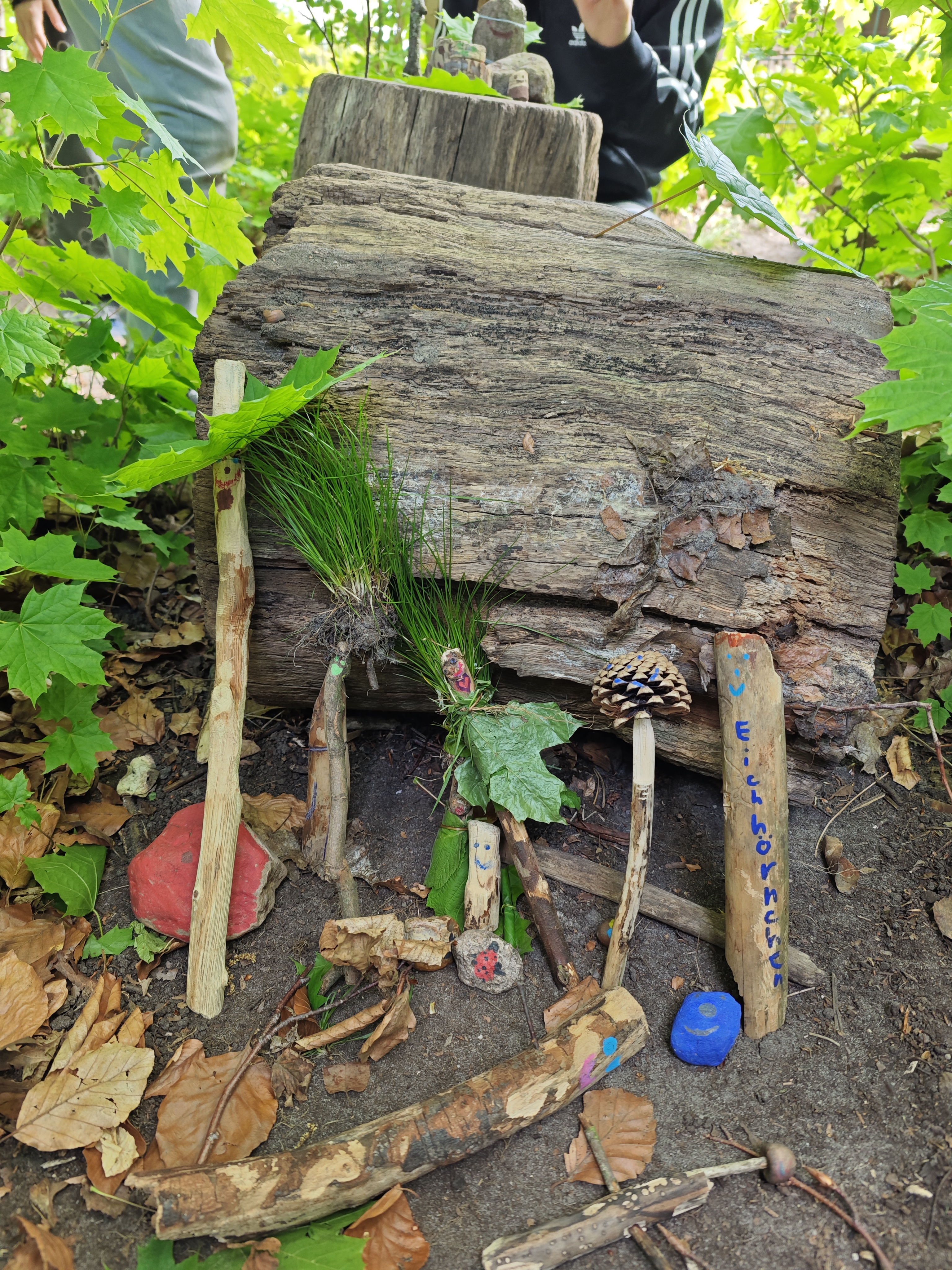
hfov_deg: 58.9
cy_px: 635
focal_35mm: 23
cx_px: 476
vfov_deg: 73.9
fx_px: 843
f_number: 1.6
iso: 80
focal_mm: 6.55
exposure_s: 1/100
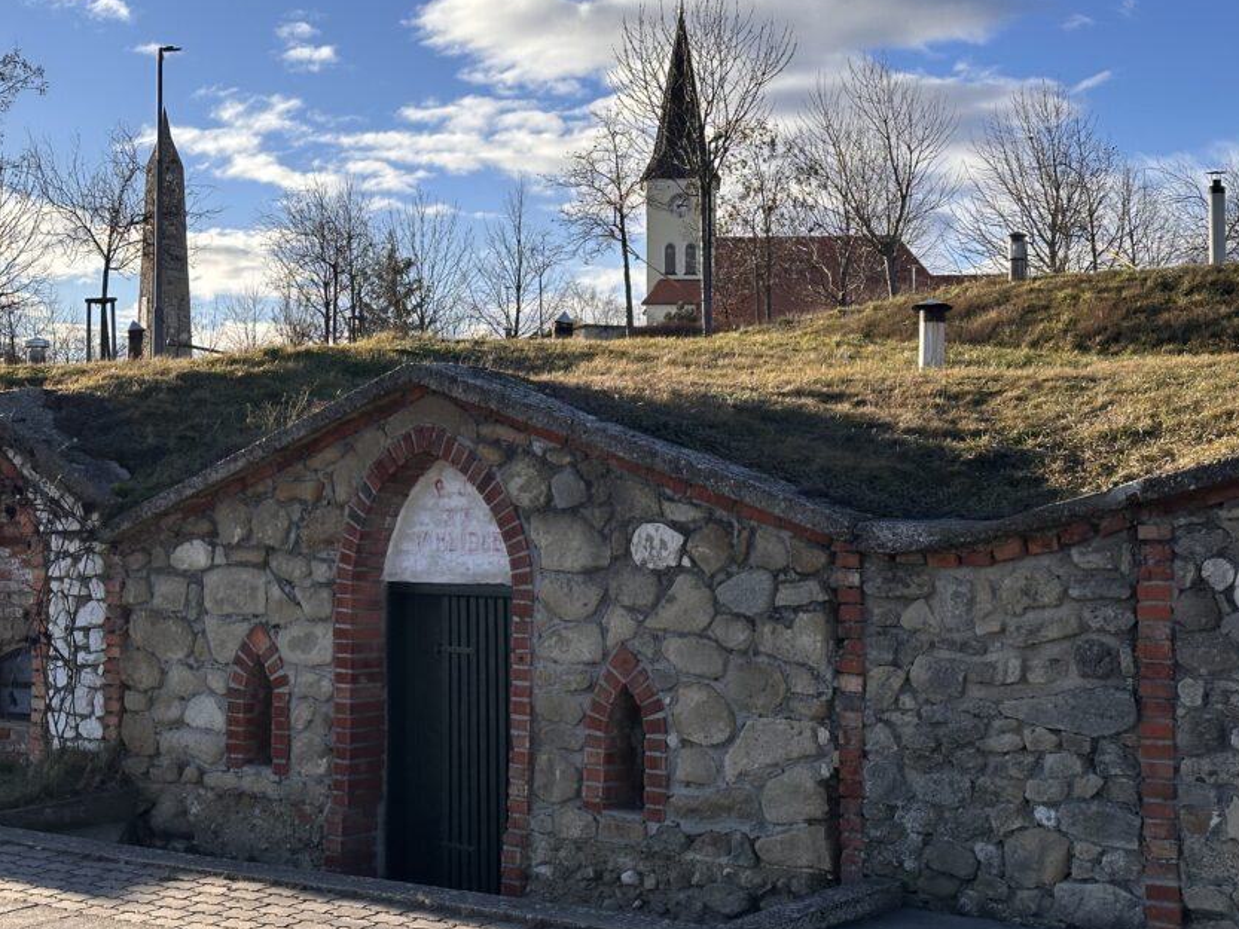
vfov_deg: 24.8
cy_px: 388
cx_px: 498
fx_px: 2112
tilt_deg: +3.2
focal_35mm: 59
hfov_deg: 32.6
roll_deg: -0.3
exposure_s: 1/3731
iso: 64
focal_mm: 6.86
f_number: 1.78
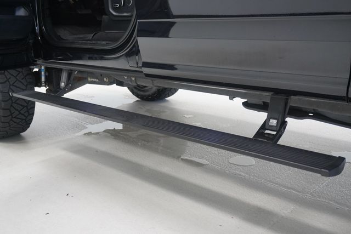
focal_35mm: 37
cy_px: 117
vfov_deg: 36.0
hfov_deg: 51.9
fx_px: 361
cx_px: 176
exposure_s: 1/160
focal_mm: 25
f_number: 4.5
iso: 640
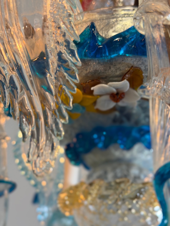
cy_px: 113
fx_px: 314
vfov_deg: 39.7
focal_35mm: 48
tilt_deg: +22.6
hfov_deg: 30.3
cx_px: 85
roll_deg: -1.3
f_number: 1.78
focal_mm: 6.76
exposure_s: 1/50
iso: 100
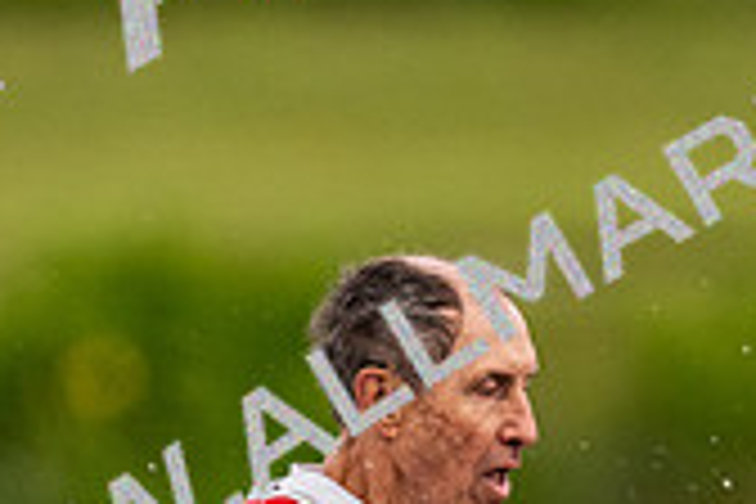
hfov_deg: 0.7
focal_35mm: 3099
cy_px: 729
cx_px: 356
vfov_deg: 0.4
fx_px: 65074
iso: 560
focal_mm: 600
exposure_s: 1/2500
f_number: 4
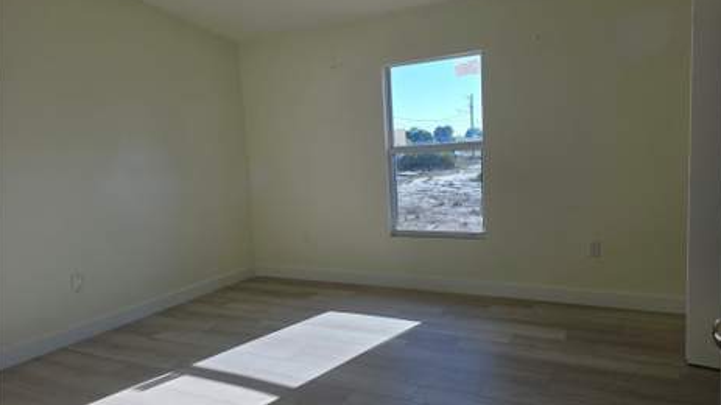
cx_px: 368
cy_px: 212
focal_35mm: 26
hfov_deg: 71.9
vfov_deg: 44.3
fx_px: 497
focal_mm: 6.3
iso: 80
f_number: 1.7
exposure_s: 1/1465
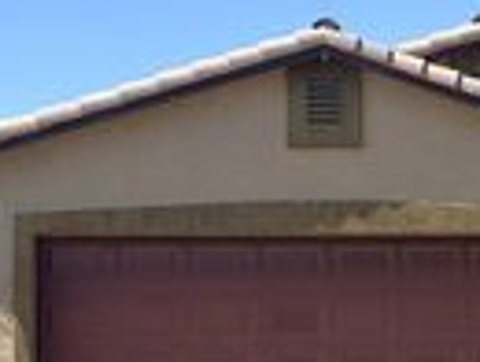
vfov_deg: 12.1
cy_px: 242
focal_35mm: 123
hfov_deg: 15.1
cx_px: 650
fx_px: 1709
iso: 50
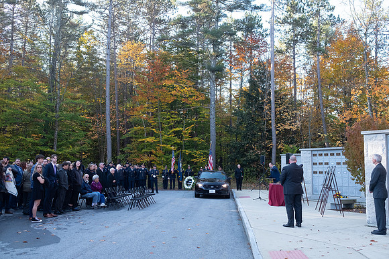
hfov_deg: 54.4
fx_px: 378
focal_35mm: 35
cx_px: 194
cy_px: 130
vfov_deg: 37.9
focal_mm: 23
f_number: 2.8
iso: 800
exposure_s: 1/640
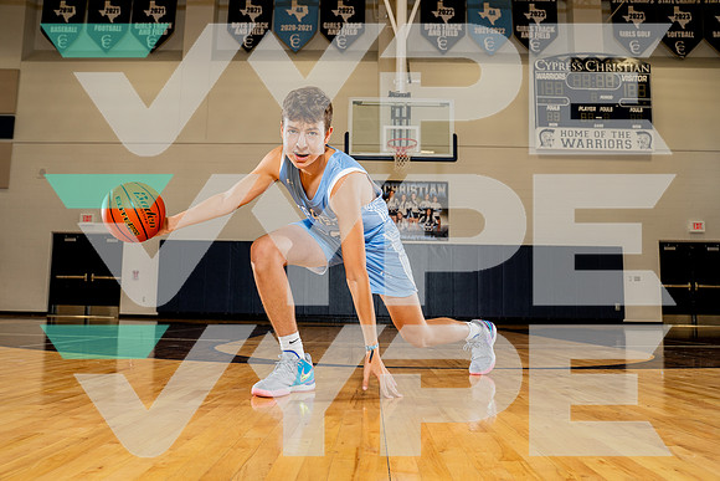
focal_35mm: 29
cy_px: 240
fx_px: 580
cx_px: 360
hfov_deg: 63.6
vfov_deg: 45.0
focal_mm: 29
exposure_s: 1/250
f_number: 5.6
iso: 400
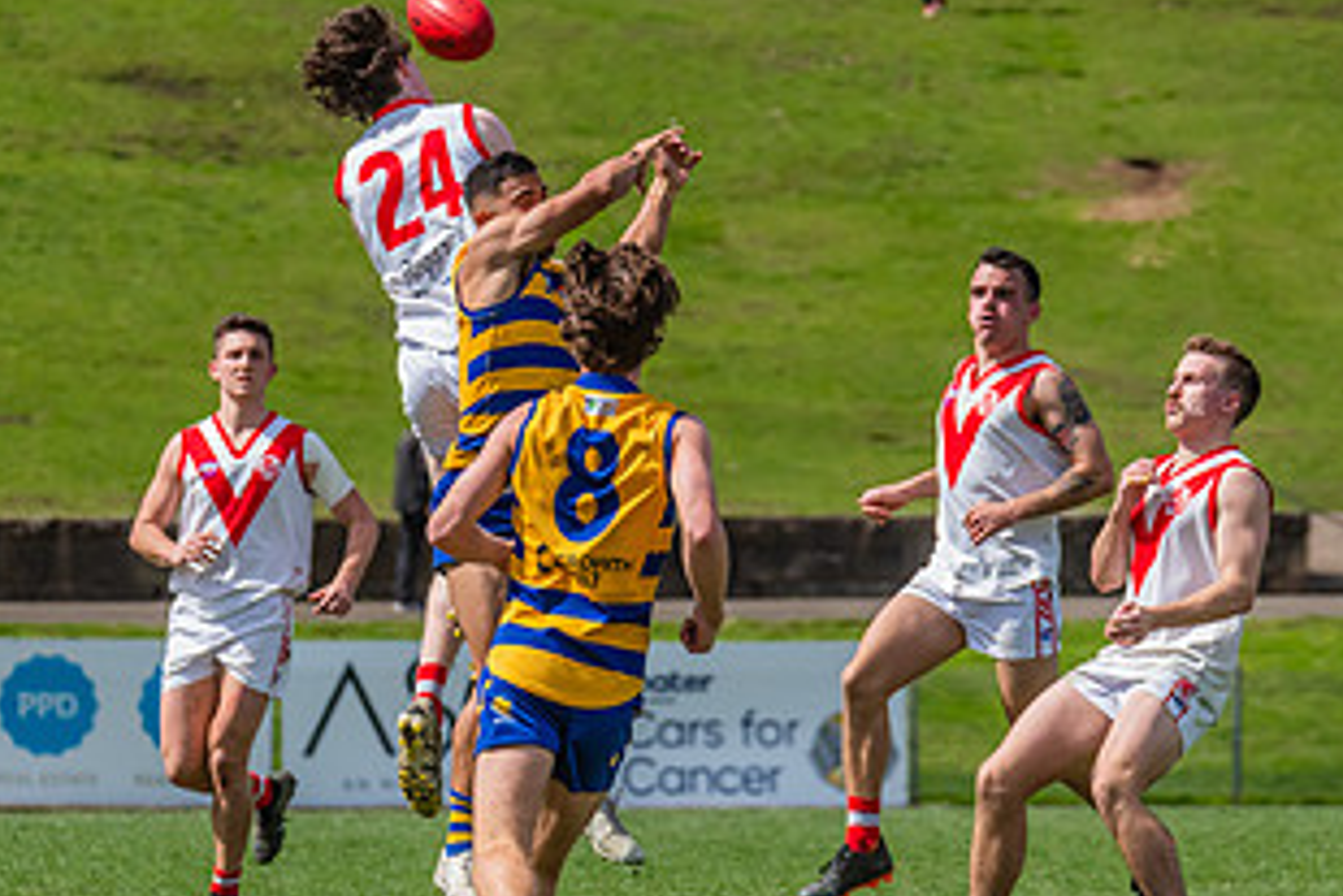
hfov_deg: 3.8
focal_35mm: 545
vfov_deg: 2.5
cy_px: 470
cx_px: 576
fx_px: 20340
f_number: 8
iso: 800
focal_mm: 290
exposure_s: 1/1600
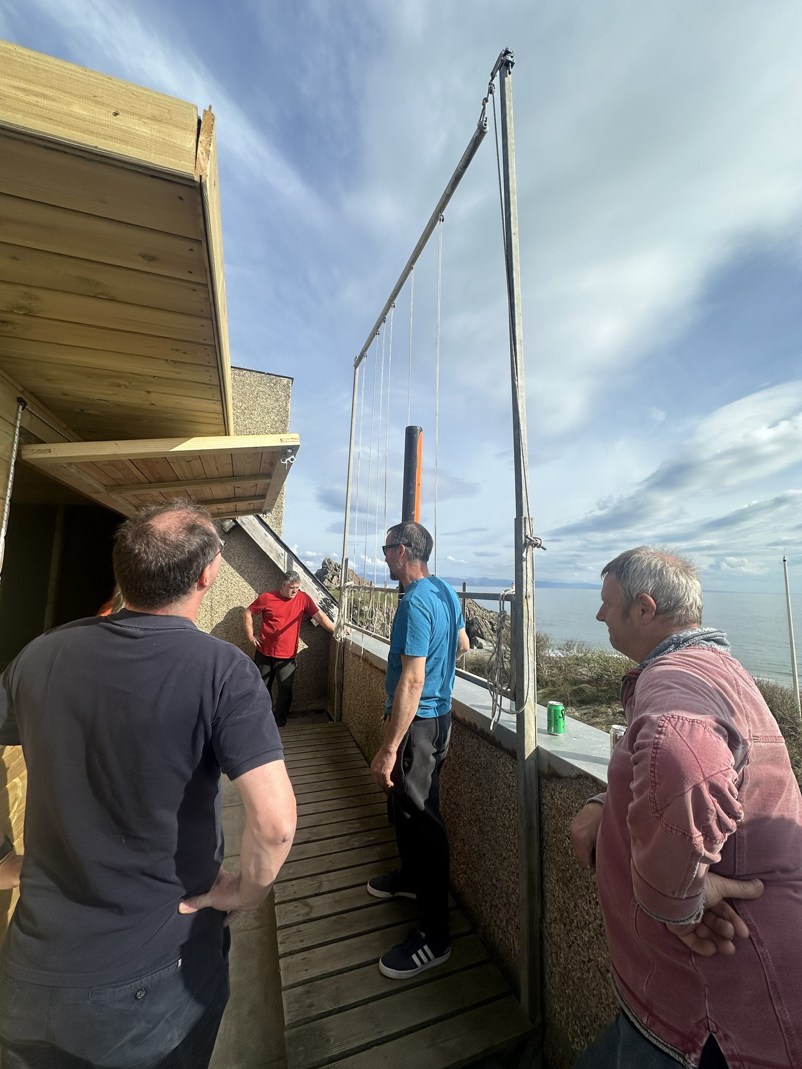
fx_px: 432
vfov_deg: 102.1
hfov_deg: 85.7
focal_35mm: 14
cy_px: 534
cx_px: 401
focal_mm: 2.22
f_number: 2.2
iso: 50
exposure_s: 1/2747
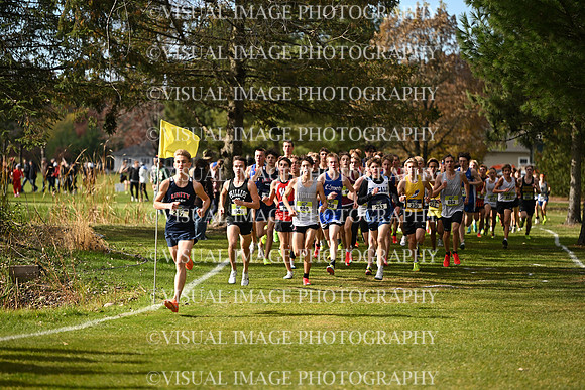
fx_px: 2194
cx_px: 292
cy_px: 195
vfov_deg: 10.2
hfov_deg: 15.2
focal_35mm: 135
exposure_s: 1/1600
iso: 125
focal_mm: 135
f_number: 2.8
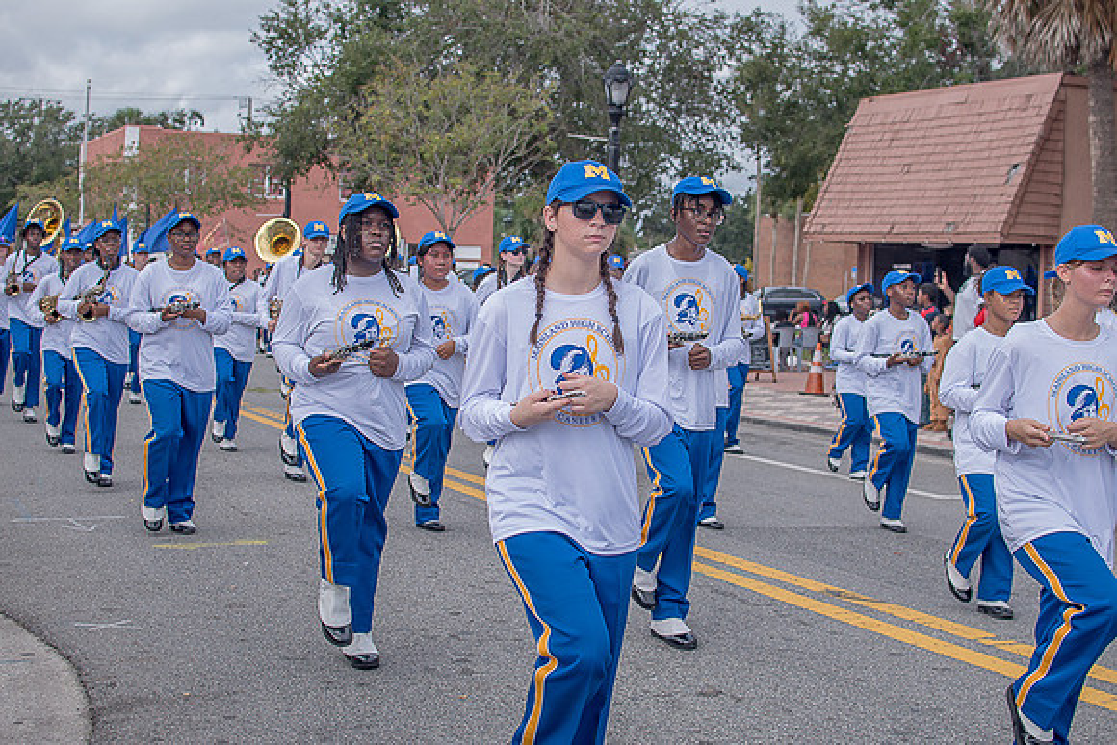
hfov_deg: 38.2
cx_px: 558
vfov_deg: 26.0
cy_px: 372
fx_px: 1614
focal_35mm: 52
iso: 100
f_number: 4
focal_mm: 35
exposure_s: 1/500
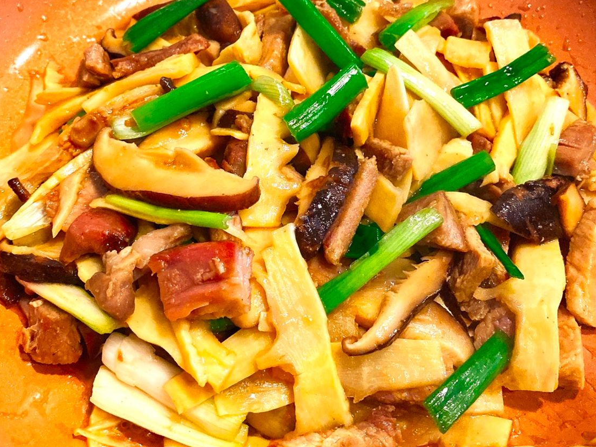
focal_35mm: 28
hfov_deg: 63.4
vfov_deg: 49.8
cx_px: 301
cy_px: 217
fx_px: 482
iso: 400
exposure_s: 1/40
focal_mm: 4.25
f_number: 1.8
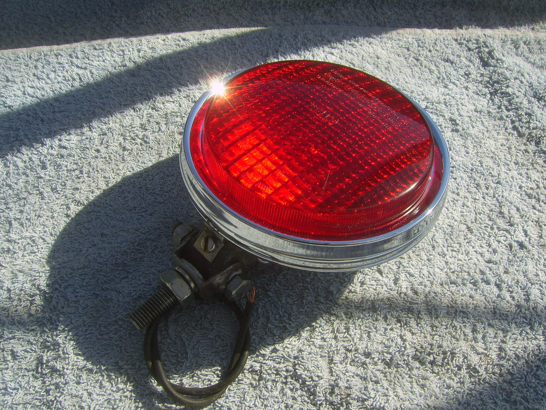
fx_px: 599
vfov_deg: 37.7
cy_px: 205
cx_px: 273
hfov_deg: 49.0
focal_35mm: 38
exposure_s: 1/125
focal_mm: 7.8
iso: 50
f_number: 6.4
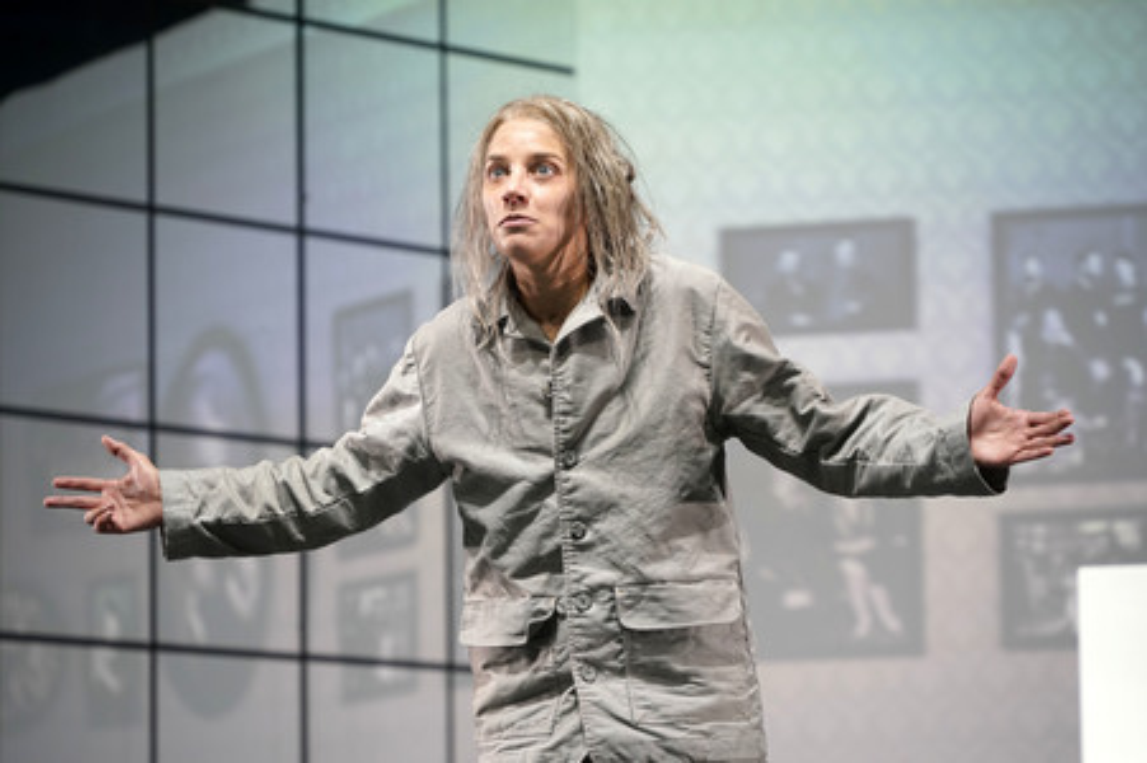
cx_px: 574
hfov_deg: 11.4
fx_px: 5731
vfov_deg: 7.6
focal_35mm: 180
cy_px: 382
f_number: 5.6
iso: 1000
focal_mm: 180
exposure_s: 1/125
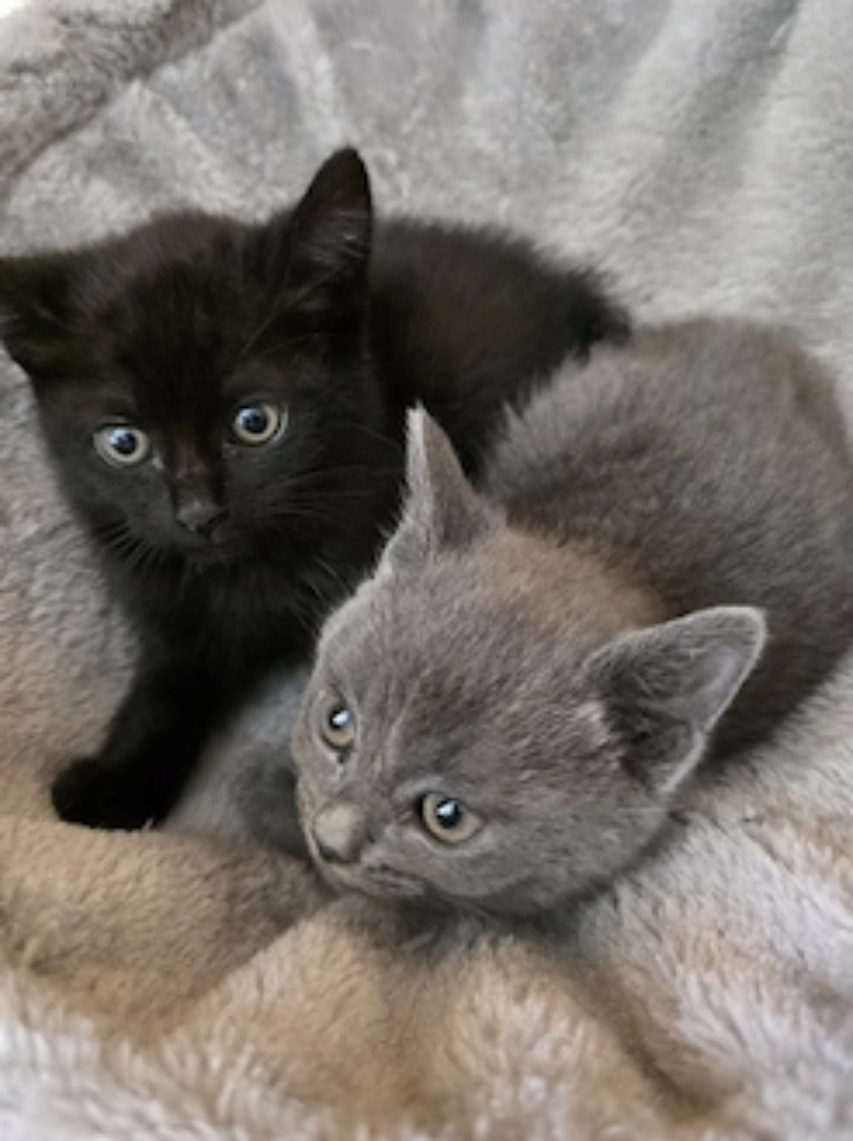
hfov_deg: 49.6
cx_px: 409
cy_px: 541
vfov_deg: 63.5
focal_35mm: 28
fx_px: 922
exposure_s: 1/50.3
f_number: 1.7
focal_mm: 6.3
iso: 2000
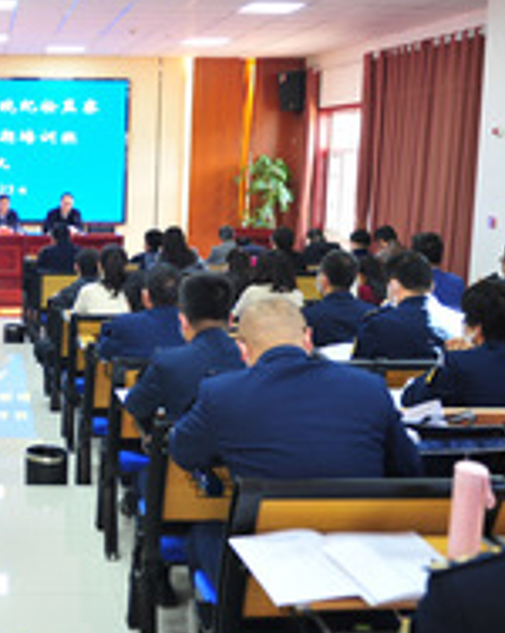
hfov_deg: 29.0
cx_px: -24
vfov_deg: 38.7
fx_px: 898
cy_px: 263
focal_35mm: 48
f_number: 2.8
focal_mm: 24
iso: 800
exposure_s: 1/100
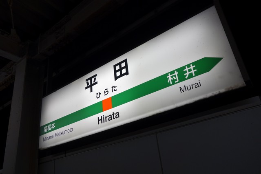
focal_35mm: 28
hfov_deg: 65.5
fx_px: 203
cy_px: 87
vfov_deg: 46.4
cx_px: 130
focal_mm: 10.4
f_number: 4
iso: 160
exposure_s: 1/125
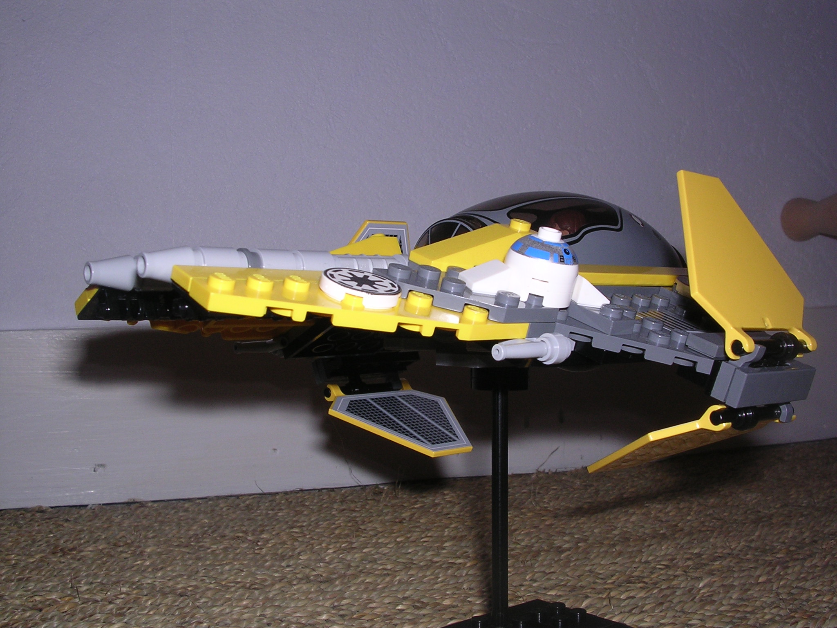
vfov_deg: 37.7
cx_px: 418
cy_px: 314
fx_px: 919
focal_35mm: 38
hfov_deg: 49.0
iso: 100
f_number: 5.6
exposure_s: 1/60.1
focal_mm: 5.8
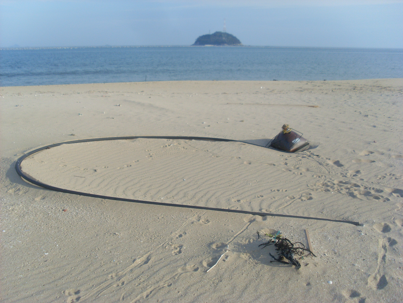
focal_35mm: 38
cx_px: 202
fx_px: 442
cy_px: 152
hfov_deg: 49.0
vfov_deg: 37.7
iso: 80
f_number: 7.7
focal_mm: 6.3
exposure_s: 1/250
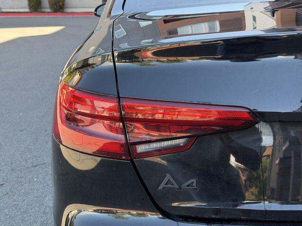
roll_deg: +1.4
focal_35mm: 48
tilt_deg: -12.9
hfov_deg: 39.7
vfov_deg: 30.3
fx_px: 419
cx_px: 151
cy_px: 113
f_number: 1.78
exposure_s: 1/122
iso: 50
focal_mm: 6.76
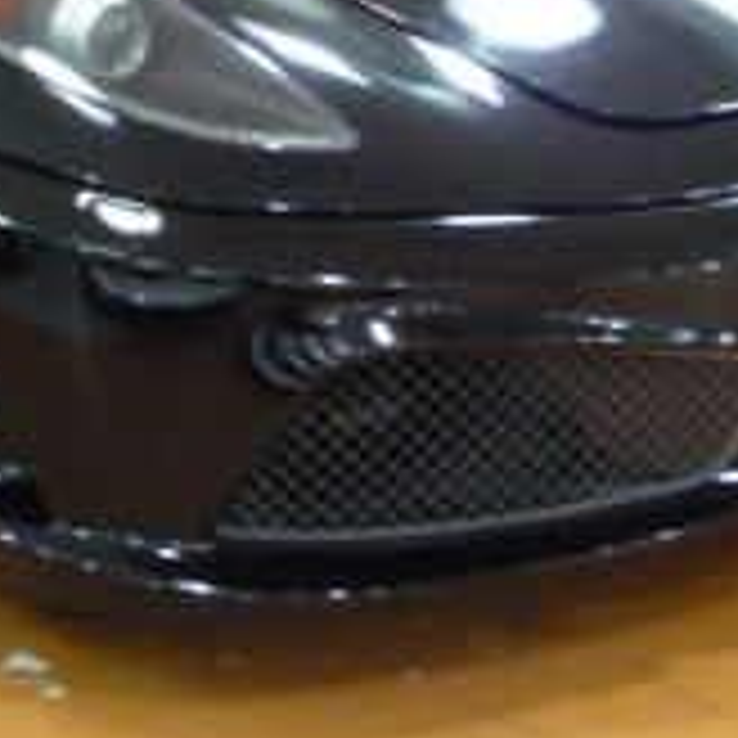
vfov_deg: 14.0
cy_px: -144
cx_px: 36
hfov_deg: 14.2
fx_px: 2919
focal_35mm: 121
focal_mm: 5.2
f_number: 3.3
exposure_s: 1/13
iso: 400
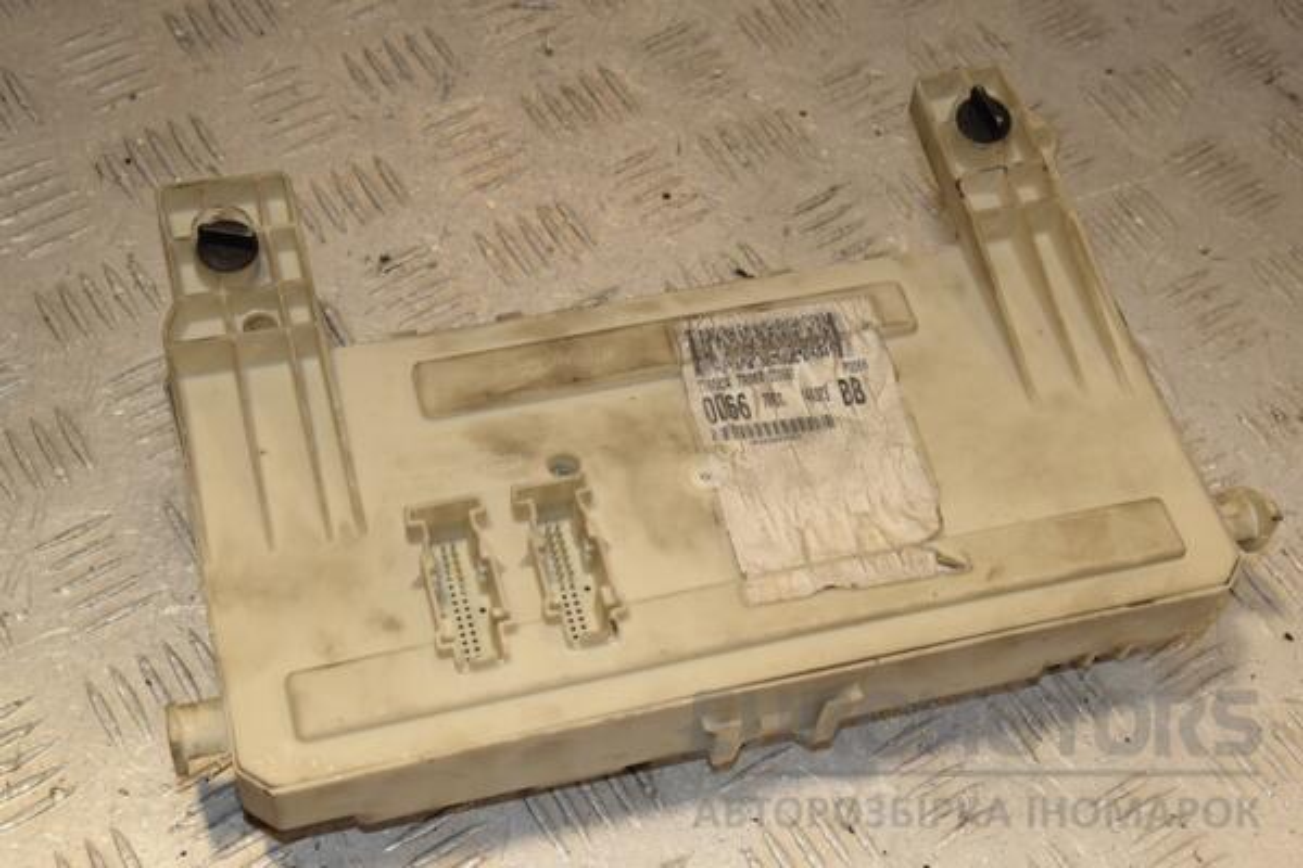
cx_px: 652
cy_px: 434
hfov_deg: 33.4
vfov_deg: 22.6
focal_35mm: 60
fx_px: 2171
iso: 800
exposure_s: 1/200
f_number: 10
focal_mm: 40
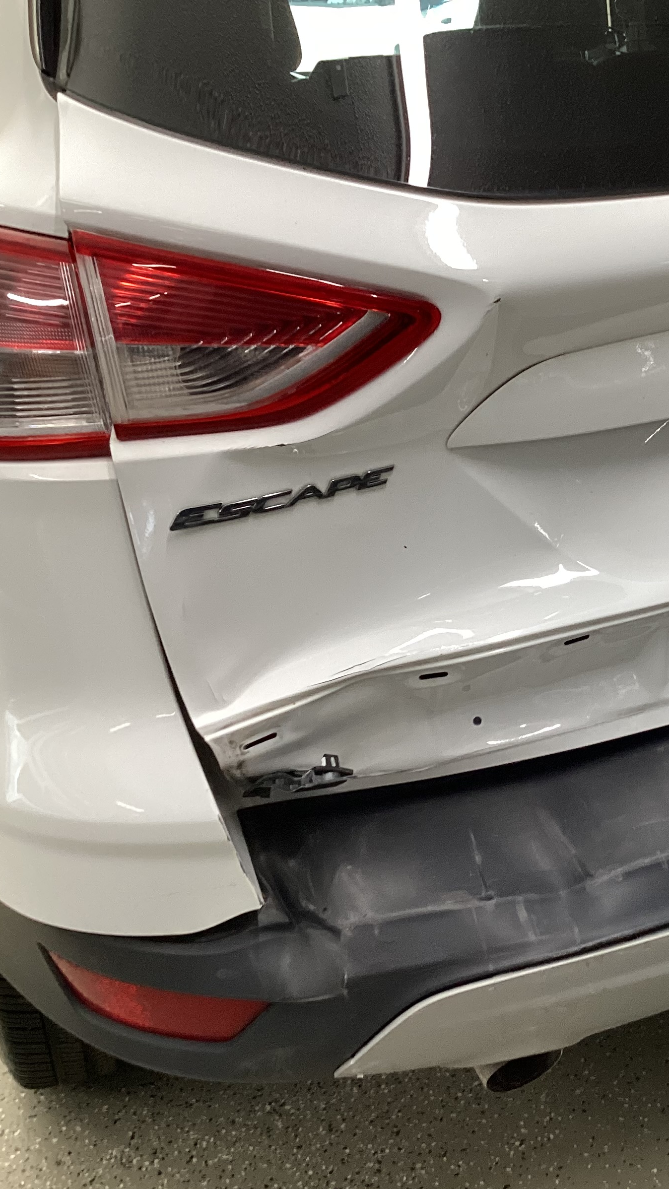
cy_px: 603
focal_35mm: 46
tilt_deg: -25.6
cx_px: 680
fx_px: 1450
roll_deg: +2.2
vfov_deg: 44.6
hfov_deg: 24.7
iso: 100
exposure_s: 1/50
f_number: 2.4
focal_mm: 3.3
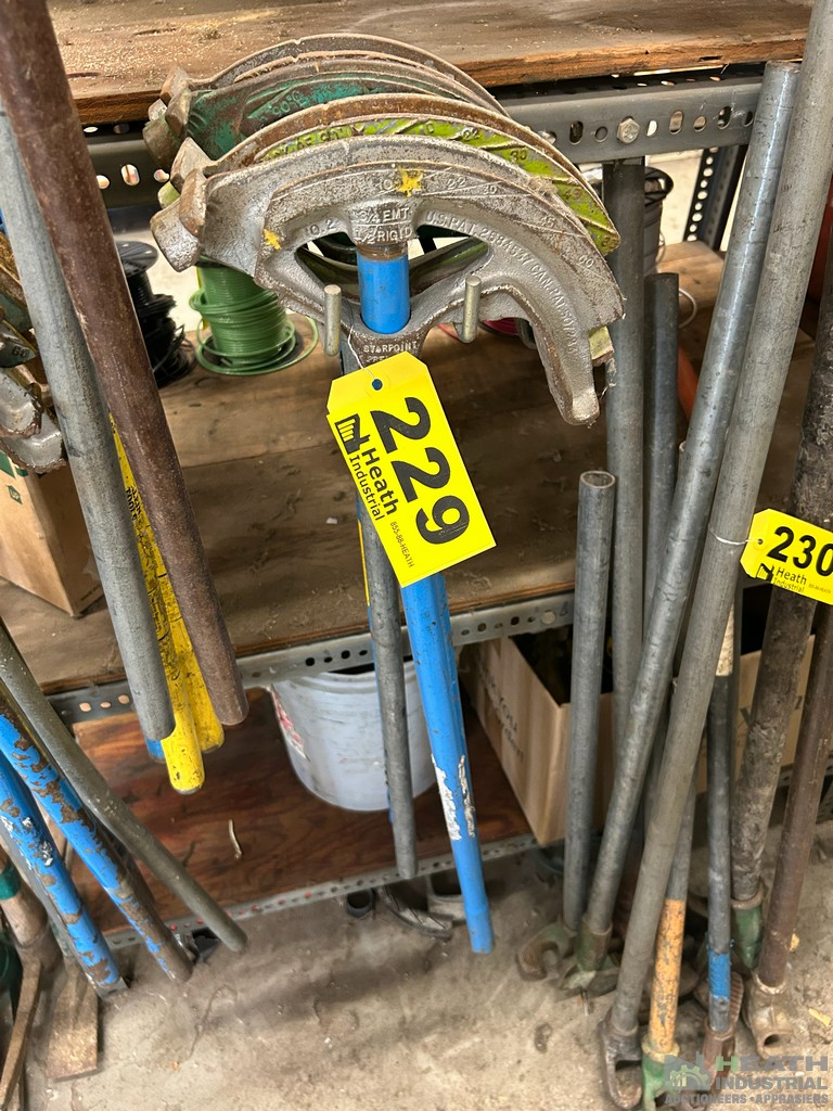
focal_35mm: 26
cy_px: 556
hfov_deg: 53.1
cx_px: 416
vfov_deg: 67.3
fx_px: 834
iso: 320
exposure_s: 1/60
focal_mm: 5.7
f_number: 1.5
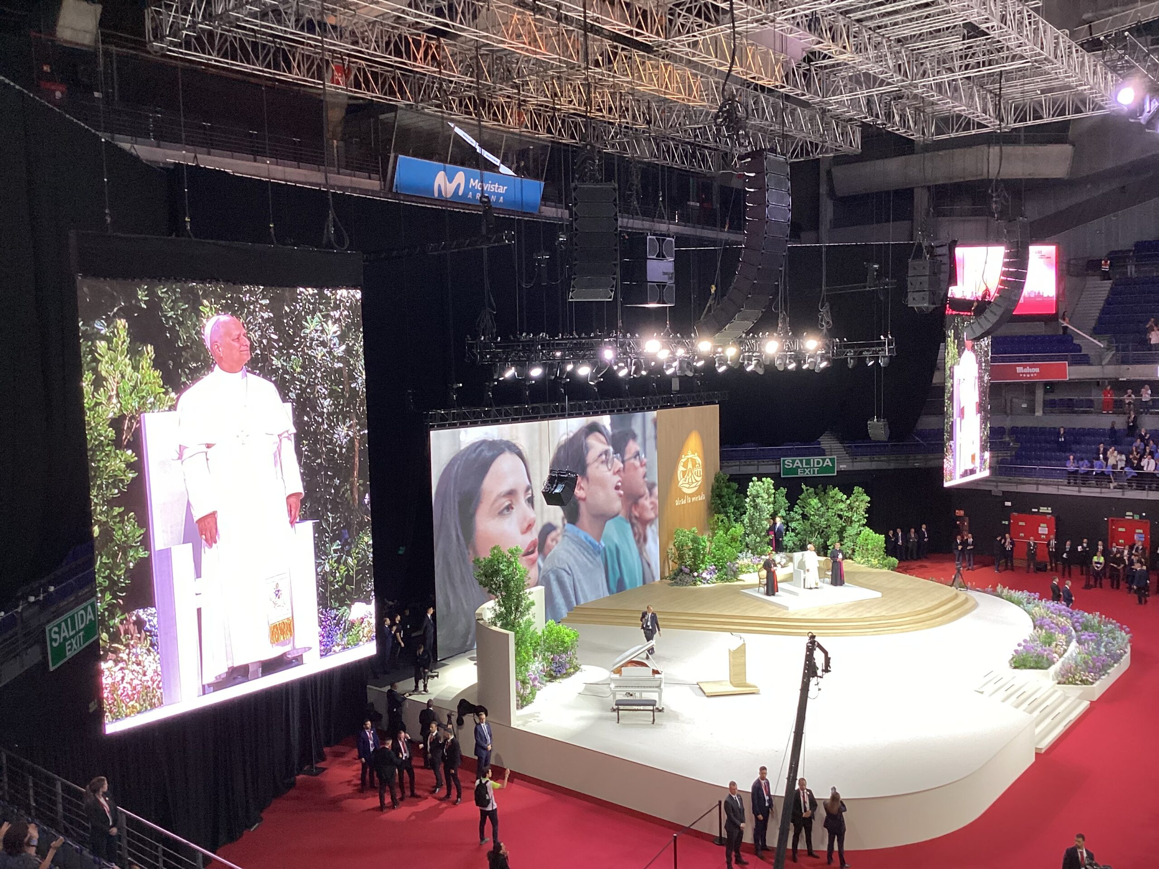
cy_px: 434
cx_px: 580
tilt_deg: -4.7
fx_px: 1038
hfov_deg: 58.4
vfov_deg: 45.4
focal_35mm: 31
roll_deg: +1.6
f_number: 2.4
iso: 80
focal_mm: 3.3
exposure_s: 1/60
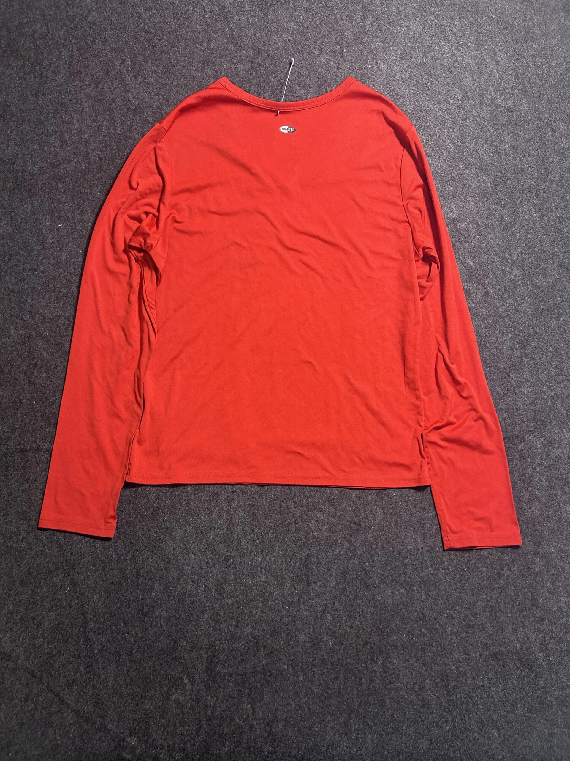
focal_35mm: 26
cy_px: 380
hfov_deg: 53.1
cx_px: 285
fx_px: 571
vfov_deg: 67.3
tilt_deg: -62.3
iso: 200
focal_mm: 5.7
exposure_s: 1/50
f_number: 1.5
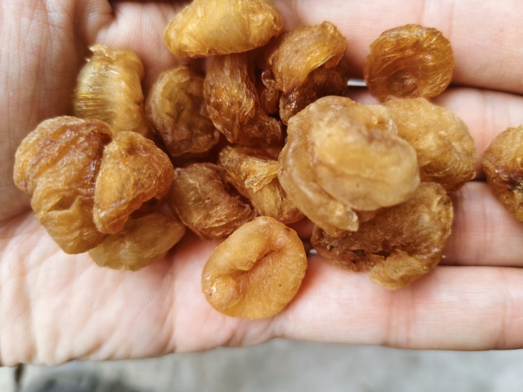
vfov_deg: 56.8
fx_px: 363
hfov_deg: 71.6
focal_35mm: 24
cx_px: 271
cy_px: 196
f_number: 1.88
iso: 484
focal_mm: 5.56
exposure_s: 1/100
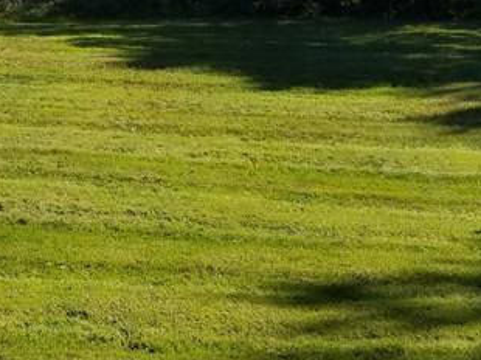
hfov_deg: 22.1
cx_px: 17
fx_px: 1194
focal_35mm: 86
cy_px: 37
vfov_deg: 16.9
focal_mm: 4.25
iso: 50
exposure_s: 1/1736
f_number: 1.7
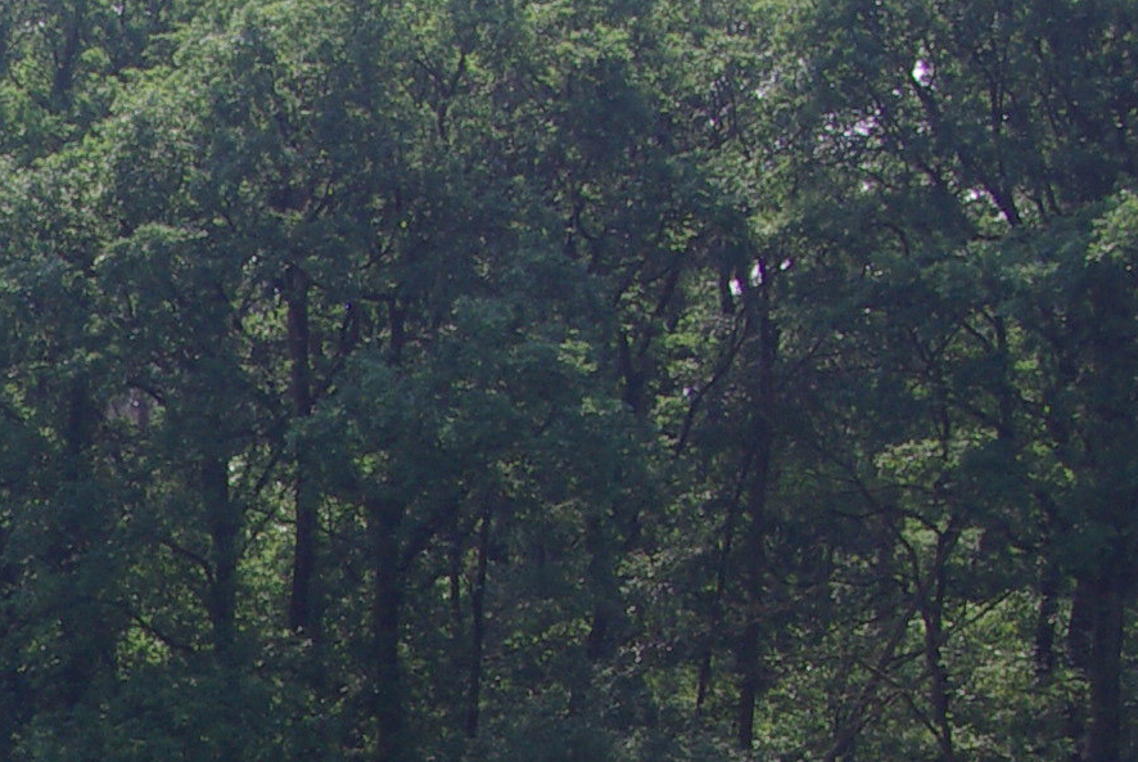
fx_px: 6071
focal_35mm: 192
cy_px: 1222
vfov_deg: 7.0
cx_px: -775
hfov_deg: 10.2
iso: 200
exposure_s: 1/90
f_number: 13
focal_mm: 29.25
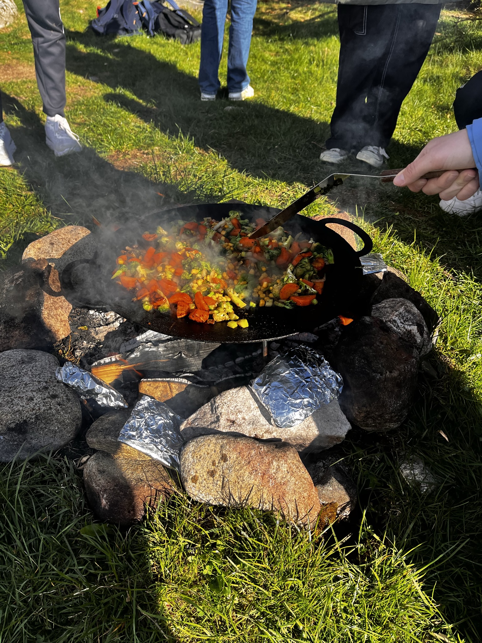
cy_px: 322
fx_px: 483
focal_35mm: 26
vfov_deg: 67.3
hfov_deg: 53.1
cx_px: 241
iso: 50
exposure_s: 1/1266
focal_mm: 5.1
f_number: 1.6
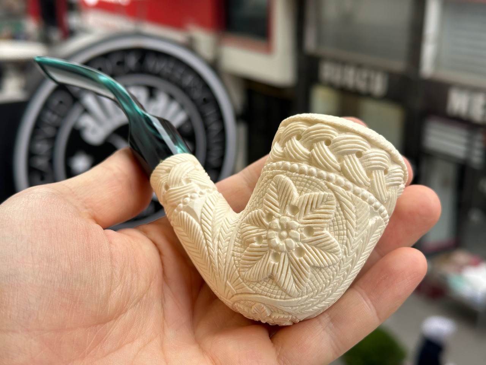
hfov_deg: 39.7
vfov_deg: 30.3
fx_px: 674
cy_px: 182
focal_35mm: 48
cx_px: 243
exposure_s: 1/248
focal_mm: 6.86
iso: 50
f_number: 1.78
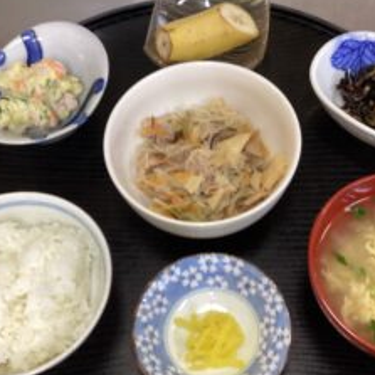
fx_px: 564
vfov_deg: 36.7
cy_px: 213
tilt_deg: -64.5
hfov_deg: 36.7
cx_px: 216
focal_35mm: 46
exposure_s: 1/50
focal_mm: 3.3
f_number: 2.4
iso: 200
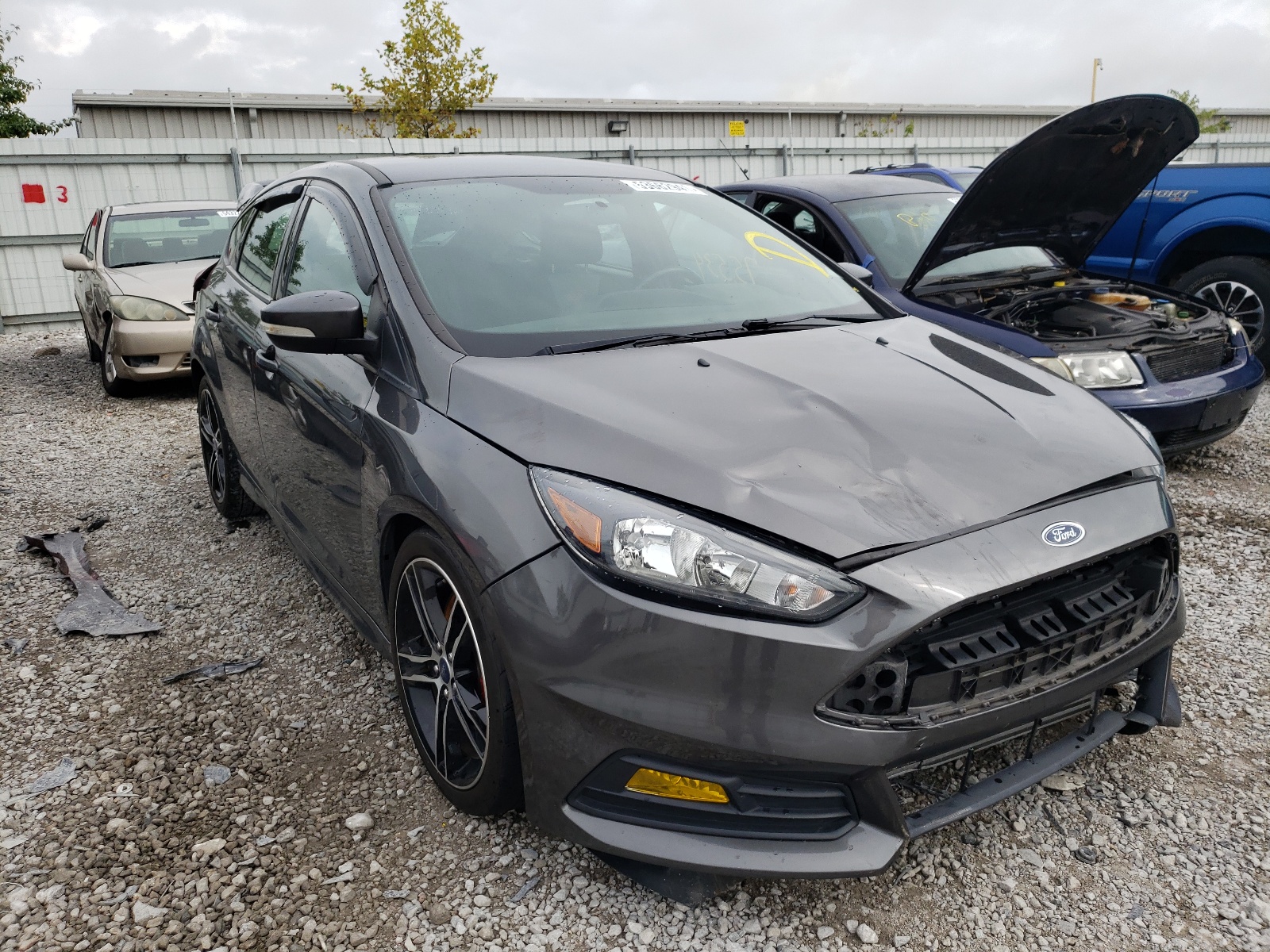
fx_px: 954
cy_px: 476
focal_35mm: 26
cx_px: 635
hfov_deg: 67.3
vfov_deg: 53.1
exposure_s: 1/2000
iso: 50
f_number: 1.5
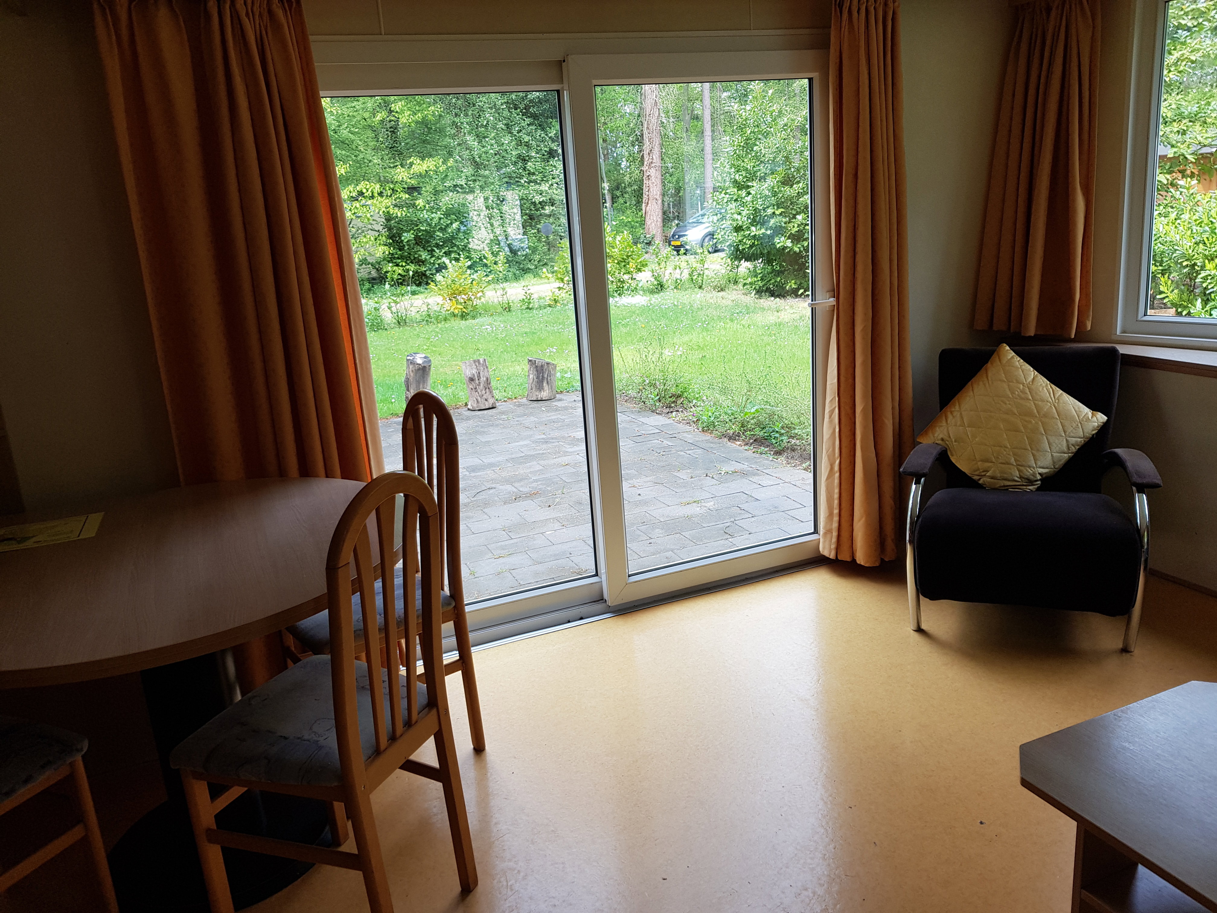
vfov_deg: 53.1
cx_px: 608
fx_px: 914
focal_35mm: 26
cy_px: 456
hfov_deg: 67.3
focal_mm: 4.2
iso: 40
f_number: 1.7
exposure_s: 1/171
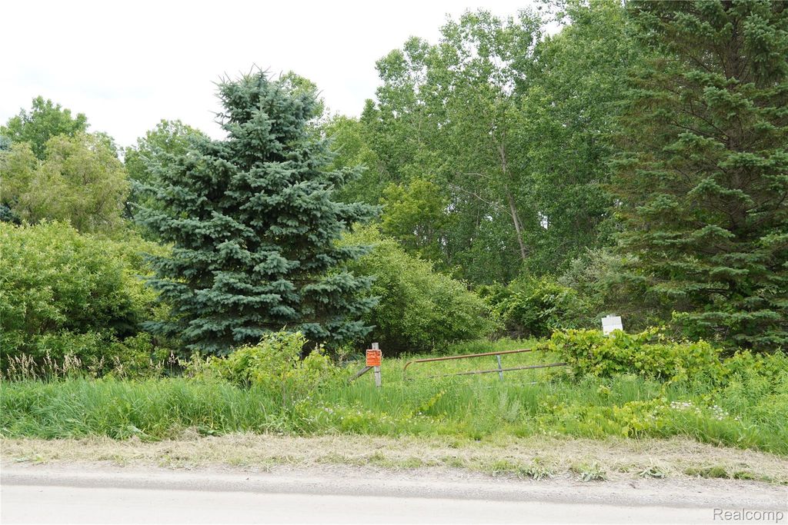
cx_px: 394
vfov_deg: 36.9
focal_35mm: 36
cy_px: 262
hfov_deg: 53.1
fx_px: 788
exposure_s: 1/80
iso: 100
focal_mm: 24
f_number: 7.1
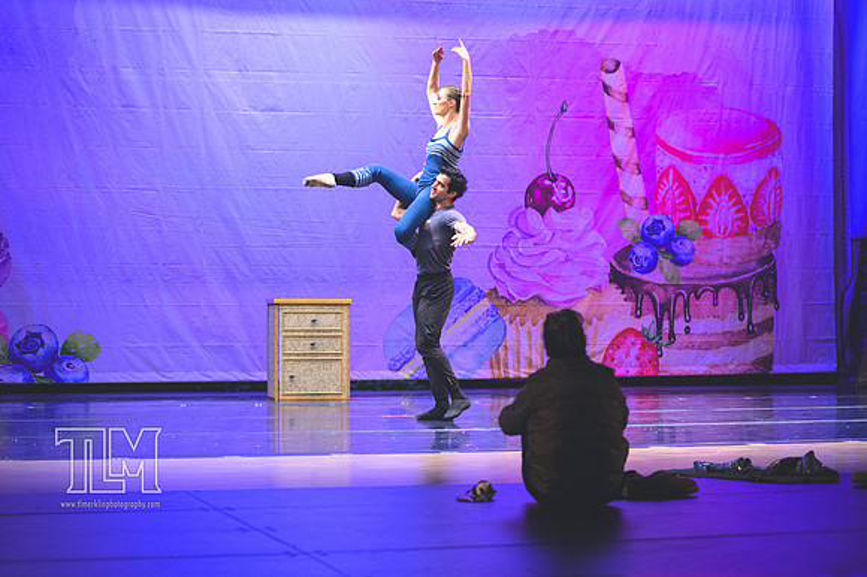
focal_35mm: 93
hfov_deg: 21.8
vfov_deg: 14.7
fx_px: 2240
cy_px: 289
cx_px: 575
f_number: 2.8
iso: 1600
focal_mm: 70
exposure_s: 1/400
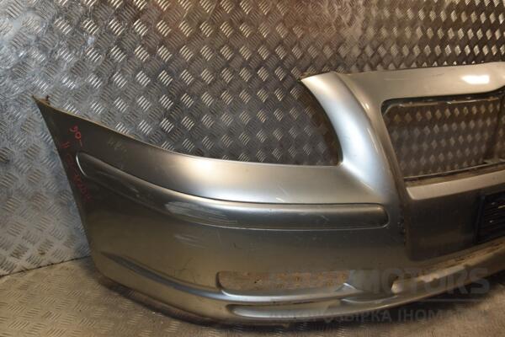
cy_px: 168
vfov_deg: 40.0
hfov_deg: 57.2
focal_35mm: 33
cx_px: 252
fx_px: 463
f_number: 8
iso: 800
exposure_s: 1/200
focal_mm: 22
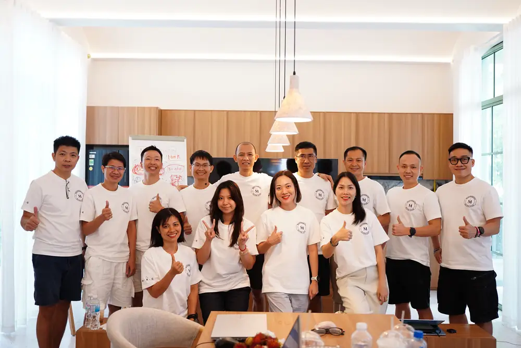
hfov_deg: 51.9
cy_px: 174
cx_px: 260
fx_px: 536
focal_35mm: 37
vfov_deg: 36.0
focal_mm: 37
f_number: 3.2
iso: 1000
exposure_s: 1/160
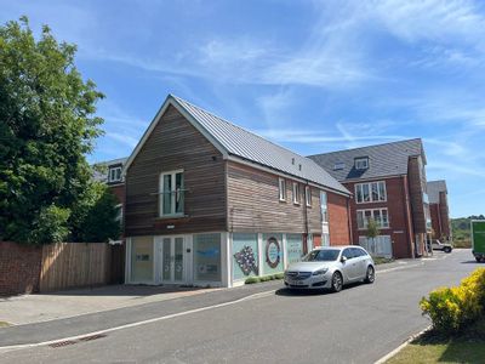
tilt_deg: +10.9
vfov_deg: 53.1
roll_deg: +2.5
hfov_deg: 67.3
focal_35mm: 26
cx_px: 242
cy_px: 182
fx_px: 364
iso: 50
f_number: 1.6
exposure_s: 1/4149
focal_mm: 5.1
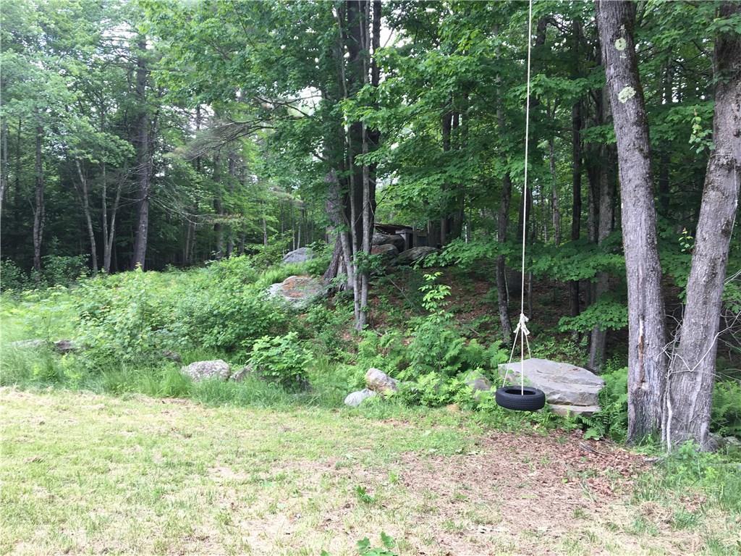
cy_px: 278
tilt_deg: +0.3
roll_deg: +0.7
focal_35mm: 29
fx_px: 621
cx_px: 370
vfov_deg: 48.2
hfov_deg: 61.7
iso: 25
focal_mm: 4.15
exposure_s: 1/120
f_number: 2.2
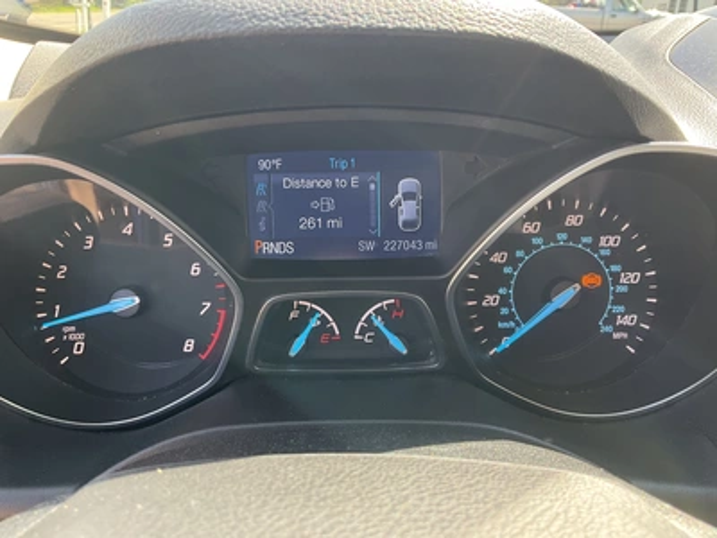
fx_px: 601
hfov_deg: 61.7
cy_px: 269
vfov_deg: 48.2
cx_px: 358
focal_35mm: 29
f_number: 1.8
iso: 40
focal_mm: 3
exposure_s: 1/122
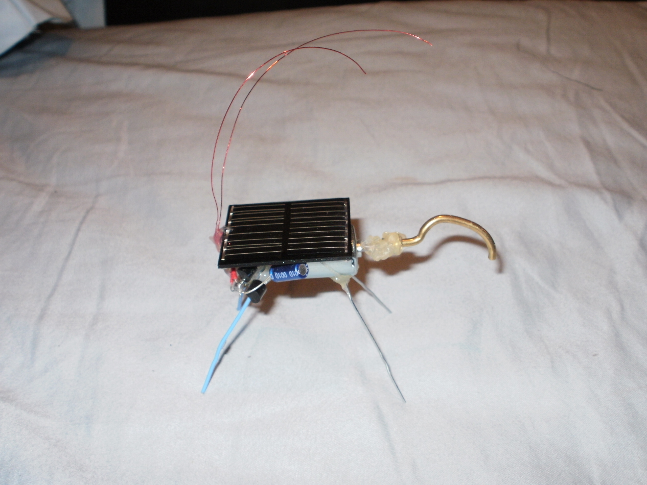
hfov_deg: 42.9
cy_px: 242
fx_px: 822
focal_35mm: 44
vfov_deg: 32.9
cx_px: 324
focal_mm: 7.7
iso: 125
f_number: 4
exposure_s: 1/30
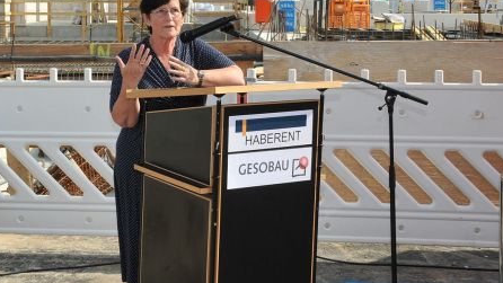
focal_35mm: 62
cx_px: 83
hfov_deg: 32.7
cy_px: -2
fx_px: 827
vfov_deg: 18.9
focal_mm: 22
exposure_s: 1/250
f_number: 11
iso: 200
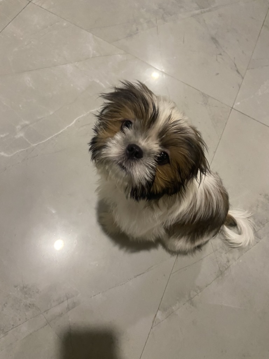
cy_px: 180
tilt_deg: -67.8
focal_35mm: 26
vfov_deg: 67.3
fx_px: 269
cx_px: 134
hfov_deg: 53.1
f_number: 1.8
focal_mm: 4.25
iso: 500
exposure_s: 1/60
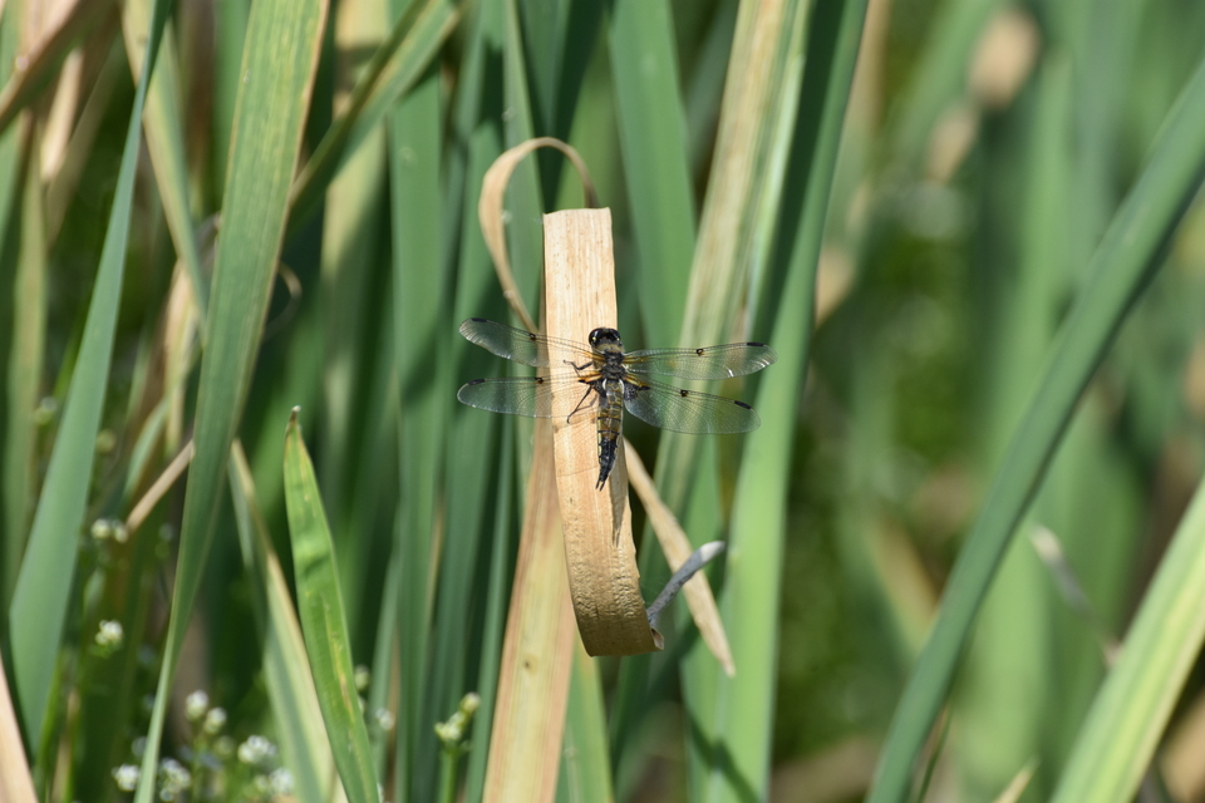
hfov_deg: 4.6
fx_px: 15061
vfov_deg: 3.1
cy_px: 402
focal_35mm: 450
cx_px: 602
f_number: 8
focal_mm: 300
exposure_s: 1/1000
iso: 500
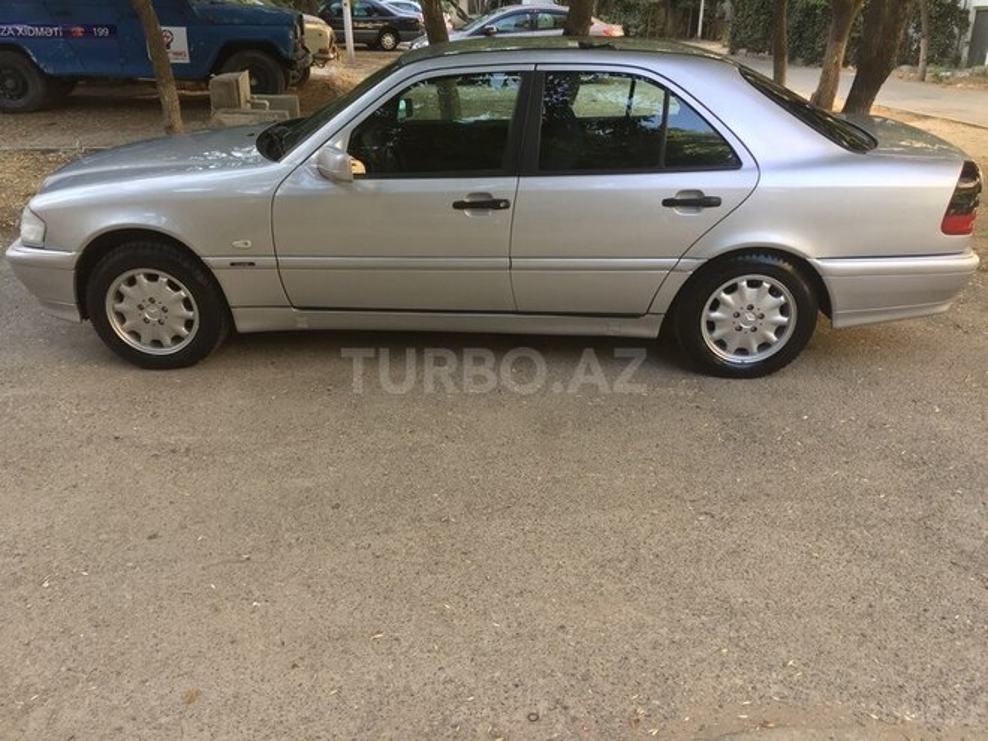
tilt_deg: -20.0
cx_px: 494
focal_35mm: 29
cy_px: 370
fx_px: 828
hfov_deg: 61.7
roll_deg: -1.0
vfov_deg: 48.2
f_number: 2.2
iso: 50
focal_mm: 4.15
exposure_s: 1/100
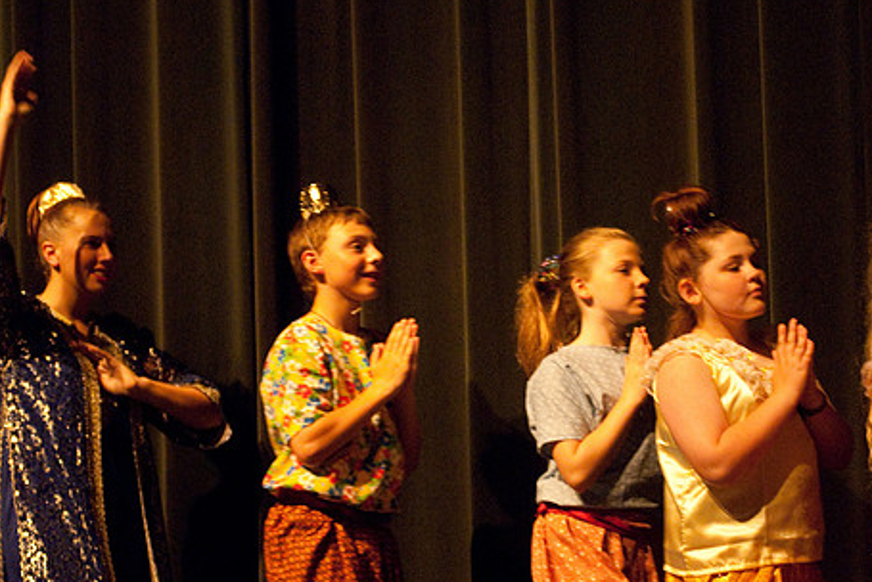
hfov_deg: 13.4
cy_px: 331
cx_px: 443
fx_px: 3708
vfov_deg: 9.0
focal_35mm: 153
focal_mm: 80
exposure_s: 1/50
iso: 1000
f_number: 2.8
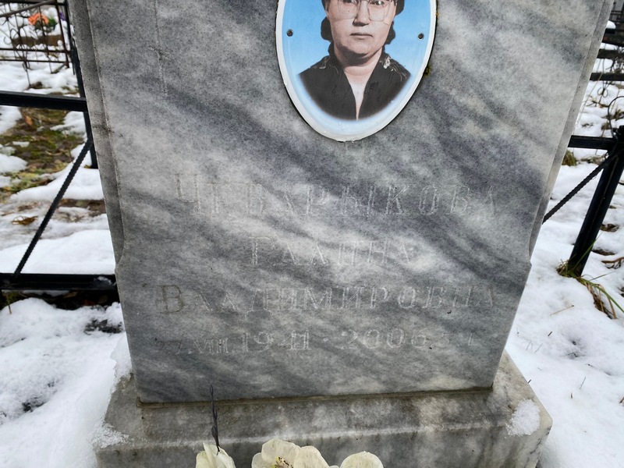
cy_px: 234
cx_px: 312
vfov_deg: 53.1
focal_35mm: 26
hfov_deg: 67.3
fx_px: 469
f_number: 1.8
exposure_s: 1/122
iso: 40
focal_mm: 4.25
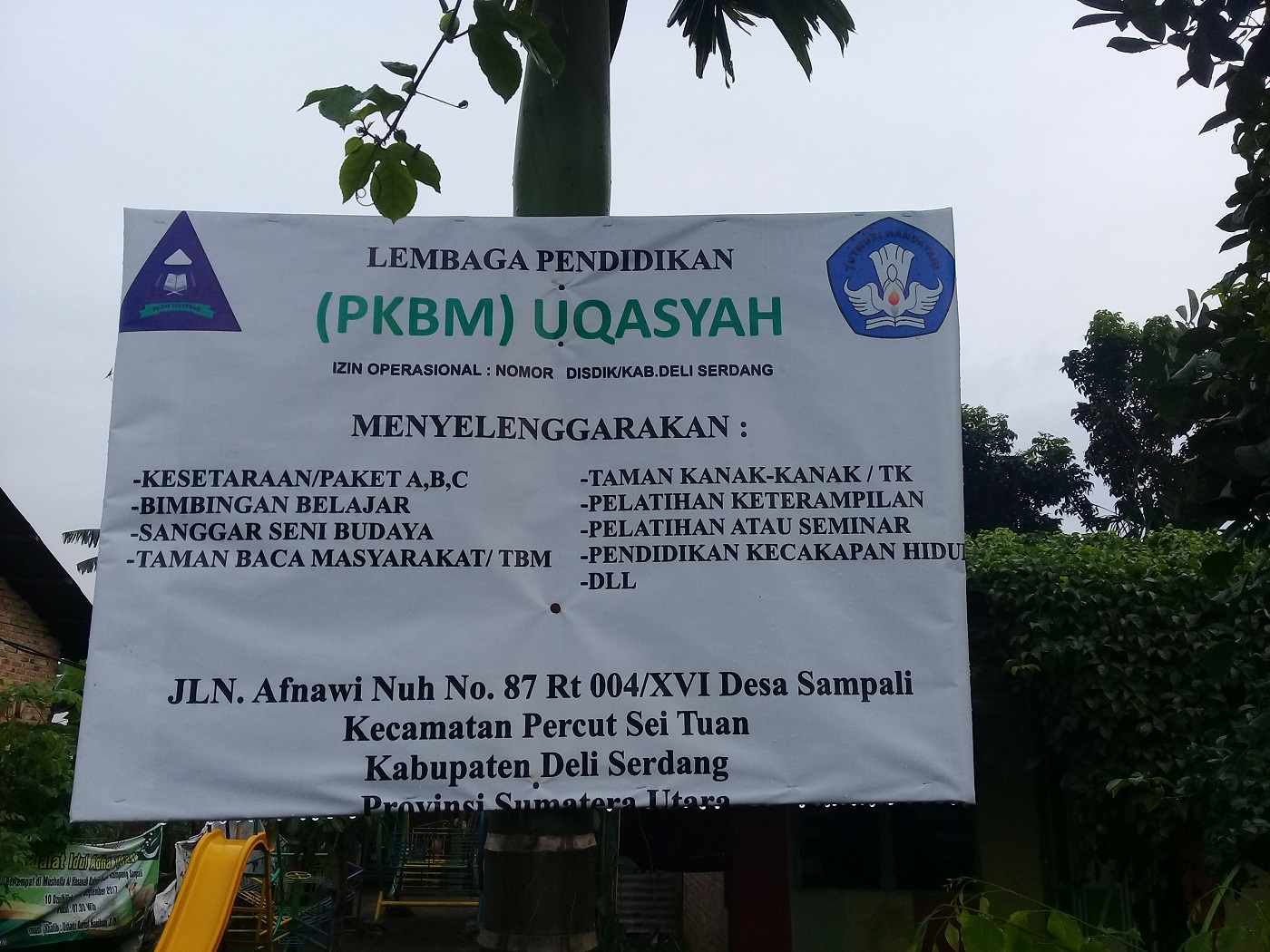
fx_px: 1137
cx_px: 635
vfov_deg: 45.4
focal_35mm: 31
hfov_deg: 58.4
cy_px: 476
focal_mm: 3.3
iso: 50
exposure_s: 1/1205
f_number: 2.2
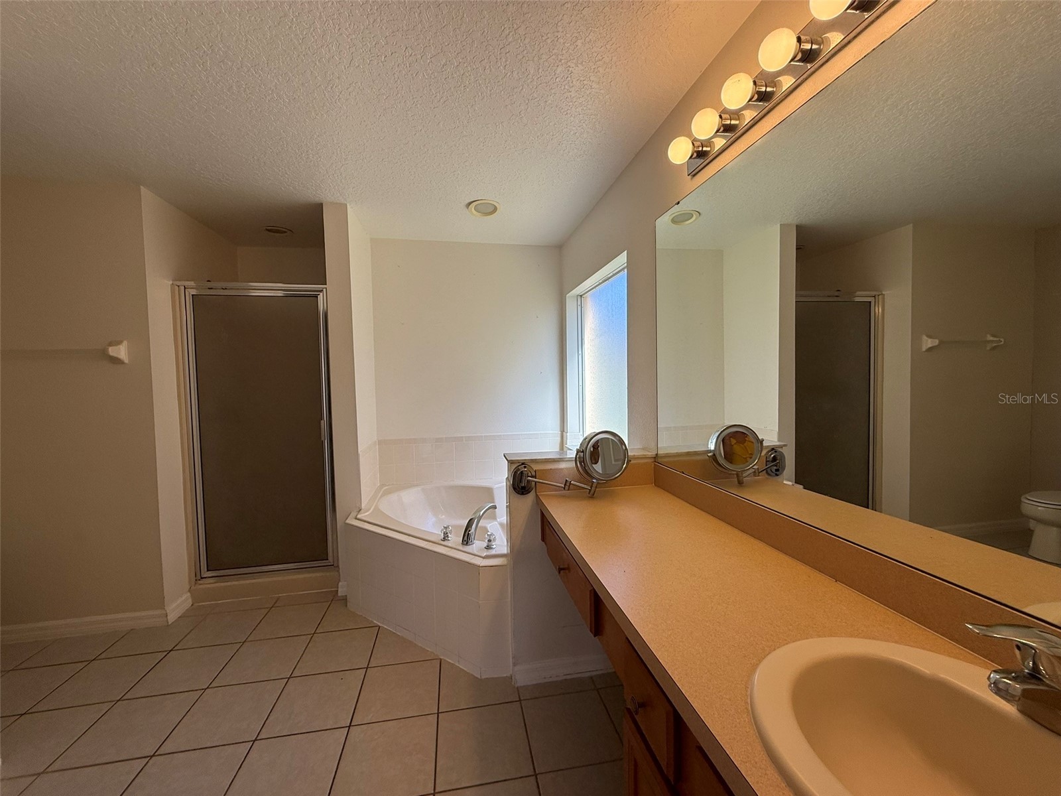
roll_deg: +0.9
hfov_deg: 102.1
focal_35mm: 14
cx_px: 530
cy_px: 398
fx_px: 429
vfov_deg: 85.7
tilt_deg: -2.4
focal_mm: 2.22
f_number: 2.2
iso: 64
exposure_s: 1/243
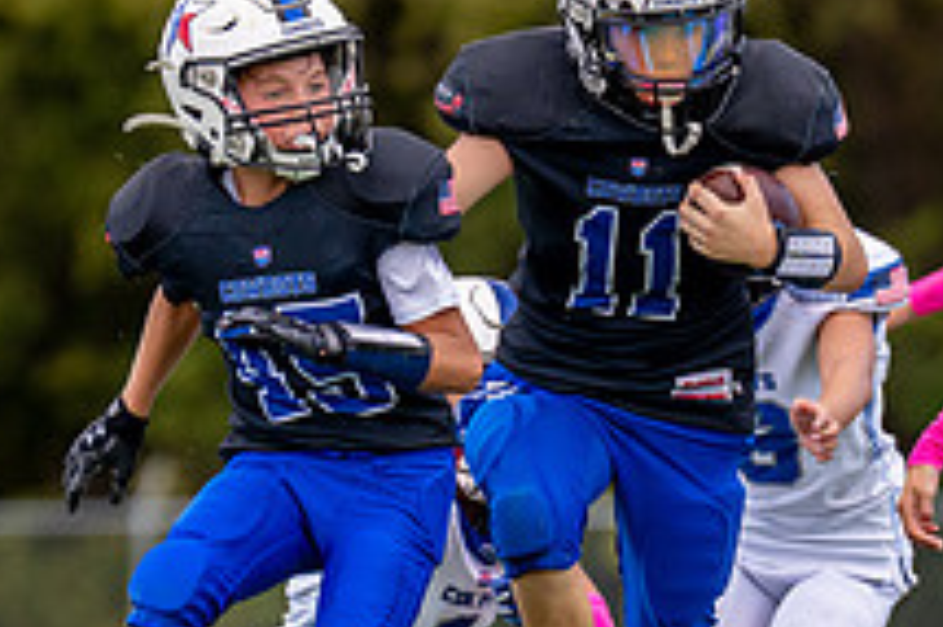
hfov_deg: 2.3
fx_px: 23295
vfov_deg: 1.5
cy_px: 538
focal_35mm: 890
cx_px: 525
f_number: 2.8
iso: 400
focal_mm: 200
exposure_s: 1/3200
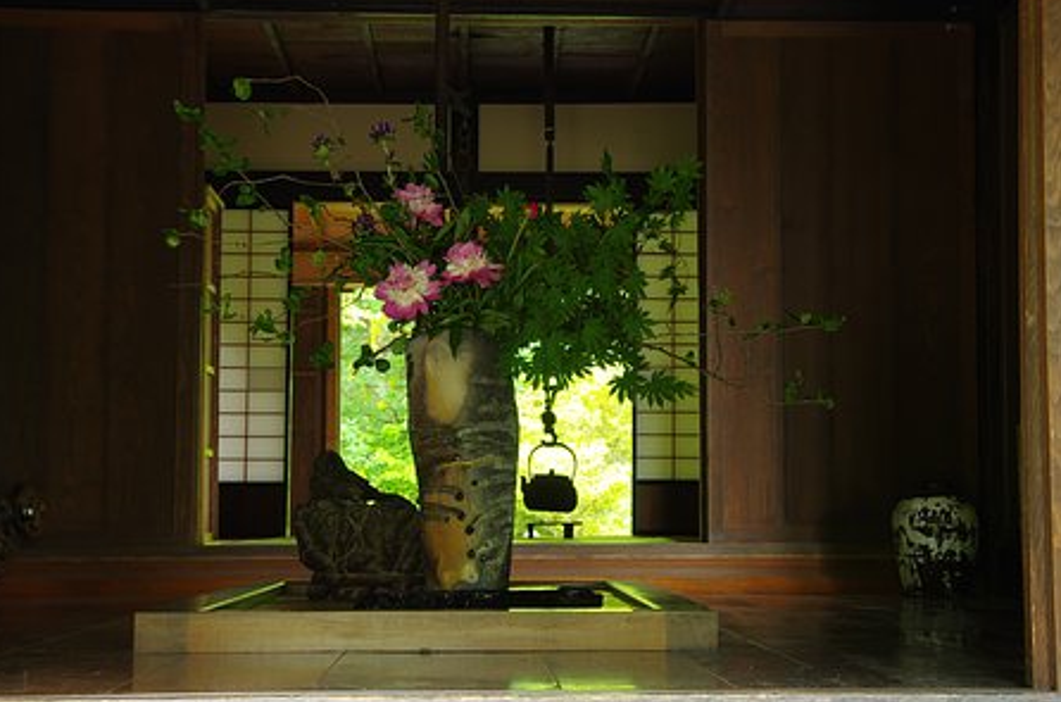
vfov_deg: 21.8
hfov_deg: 32.4
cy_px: 365
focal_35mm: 62
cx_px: 557
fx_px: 1823
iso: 160
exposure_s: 1.3
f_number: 6.3
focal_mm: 36
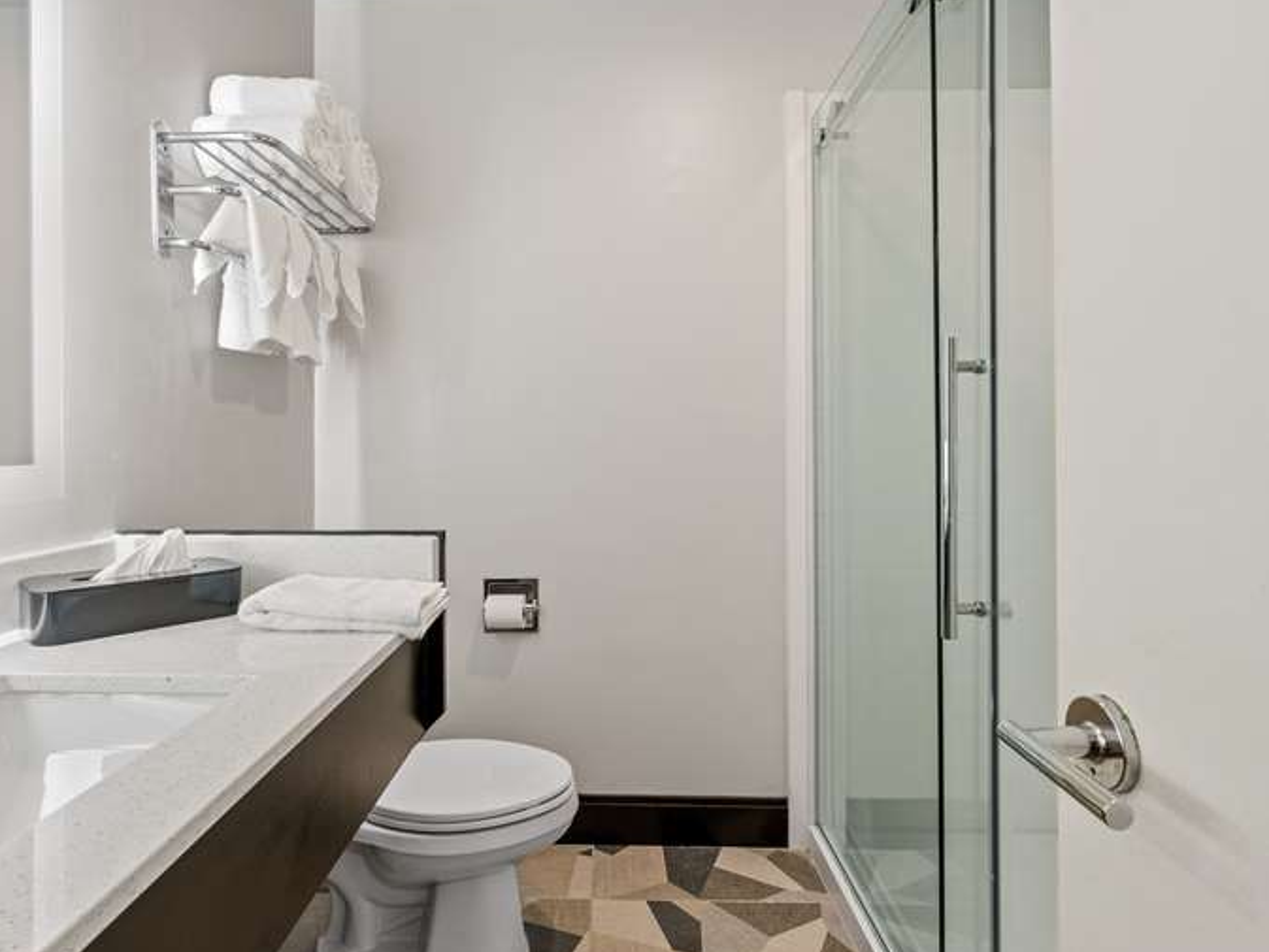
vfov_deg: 68.6
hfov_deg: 84.5
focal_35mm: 19
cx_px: 585
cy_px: 443
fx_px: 697
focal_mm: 13
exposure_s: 1/6
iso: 250
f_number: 8
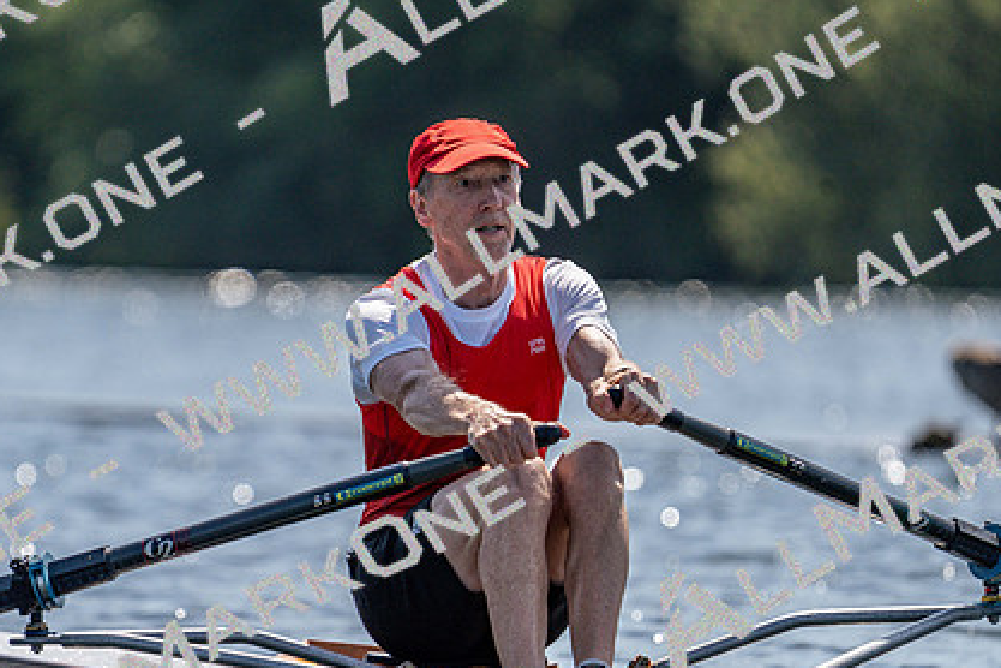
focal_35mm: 674
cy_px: 458
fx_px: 18739
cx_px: 454
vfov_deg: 2.0
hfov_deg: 3.1
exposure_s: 1/2000
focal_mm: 485
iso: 250
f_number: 6.3
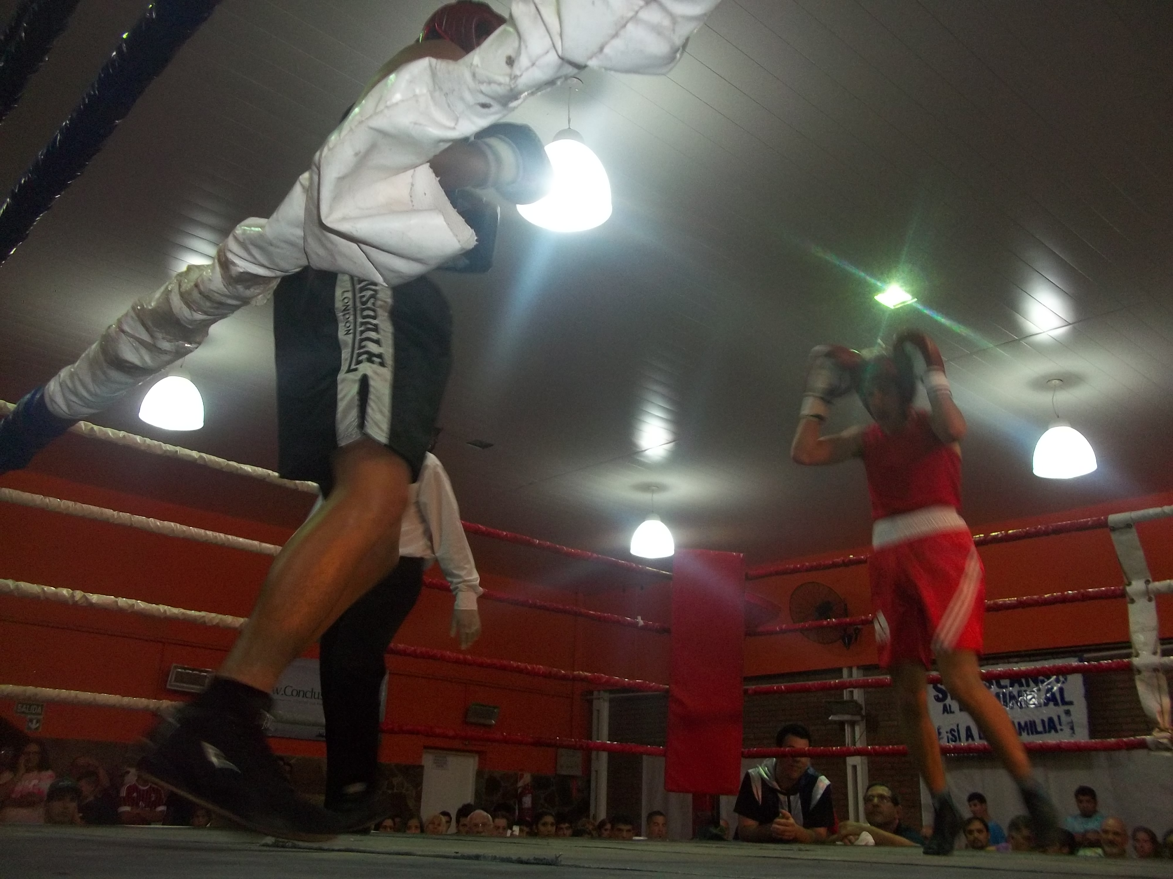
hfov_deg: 56.8
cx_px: 586
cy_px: 440
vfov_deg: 44.2
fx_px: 1084
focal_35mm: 32
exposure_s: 1/30
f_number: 2.9
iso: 160
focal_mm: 5.7
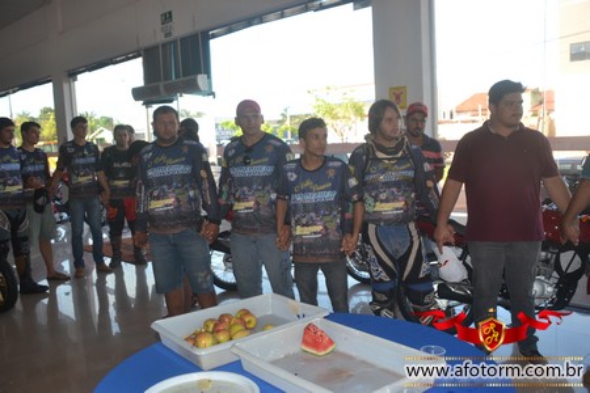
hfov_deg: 57.2
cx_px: 295
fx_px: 541
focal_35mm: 33
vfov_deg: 40.0
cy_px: 196
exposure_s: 1/160
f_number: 4
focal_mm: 22
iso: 100
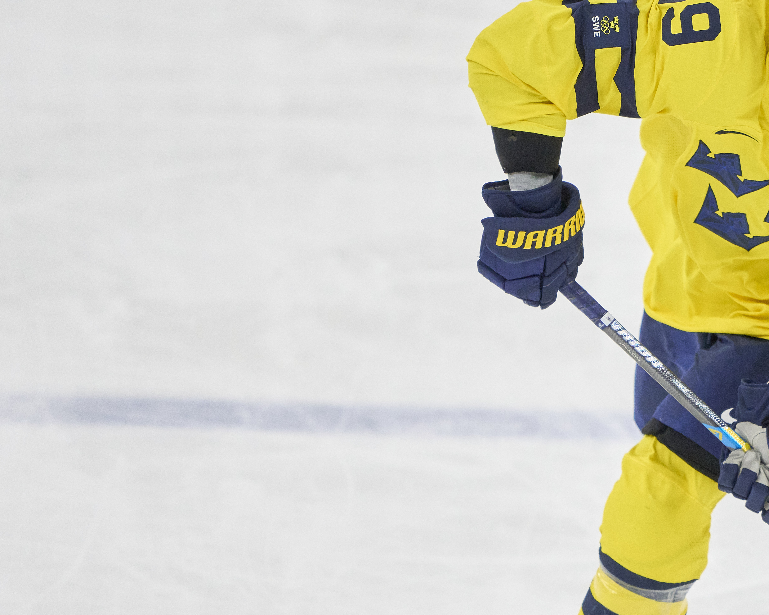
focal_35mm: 883
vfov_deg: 1.8
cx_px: 783
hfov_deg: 2.2
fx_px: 20098
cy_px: 395
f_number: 2.8
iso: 2500
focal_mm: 400
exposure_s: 1/2500
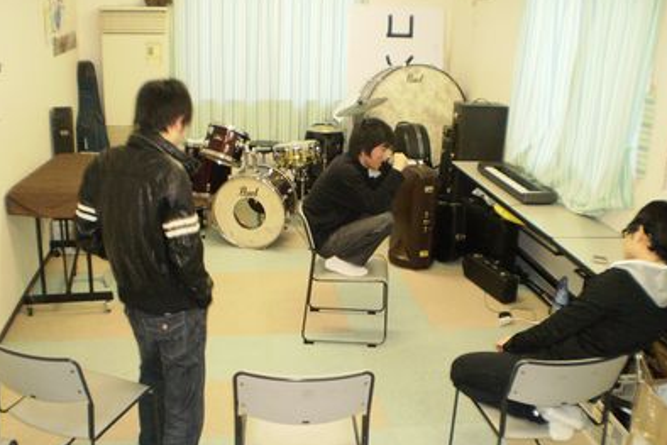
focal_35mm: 38
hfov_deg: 50.7
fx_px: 704
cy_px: 244
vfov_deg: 35.1
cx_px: 334
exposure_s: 1/30
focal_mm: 6.3
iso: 320
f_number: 3.1
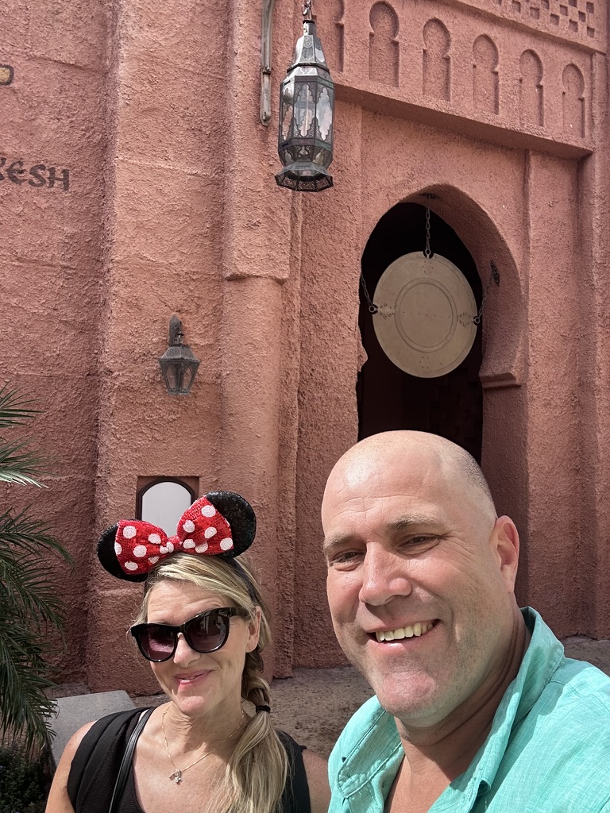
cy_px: 406
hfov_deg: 46.8
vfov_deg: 60.0
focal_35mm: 30
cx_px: 305
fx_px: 705
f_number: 1.9
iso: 25
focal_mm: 2.69
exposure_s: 1/587
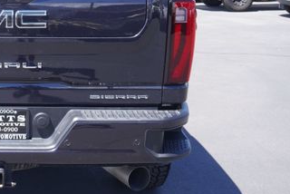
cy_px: 58
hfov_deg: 27.9
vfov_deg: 19.7
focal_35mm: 69
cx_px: 15
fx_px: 556
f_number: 5.6
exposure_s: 1/125
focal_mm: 23
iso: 100
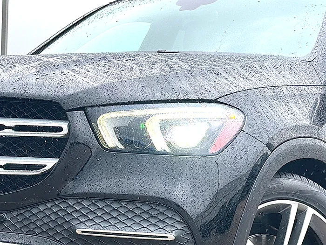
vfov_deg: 17.6
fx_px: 791
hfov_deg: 23.3
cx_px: 163
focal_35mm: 84
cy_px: 122
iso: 64
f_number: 1.78
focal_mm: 6.86
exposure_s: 1/668
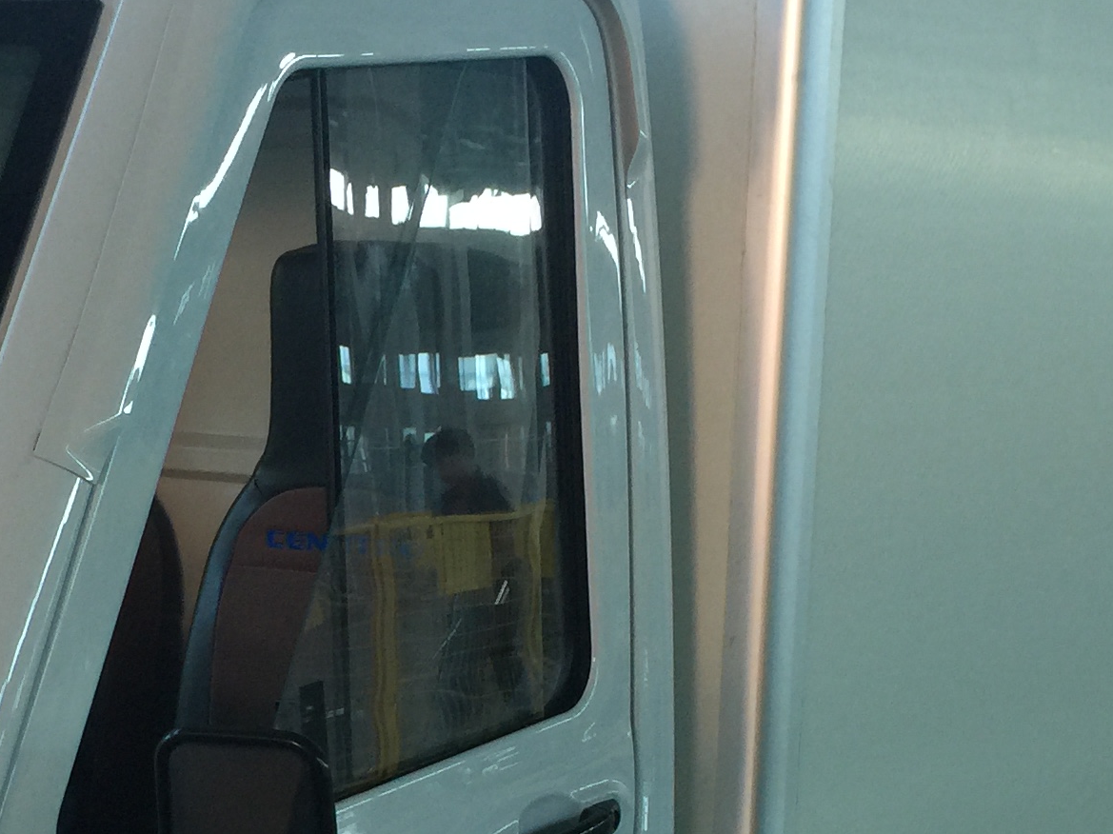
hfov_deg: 23.7
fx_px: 2604
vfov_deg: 17.8
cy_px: 805
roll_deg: -3.4
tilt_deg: -10.3
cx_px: 208
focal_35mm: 81
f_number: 2.2
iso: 40
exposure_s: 1/33
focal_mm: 4.15
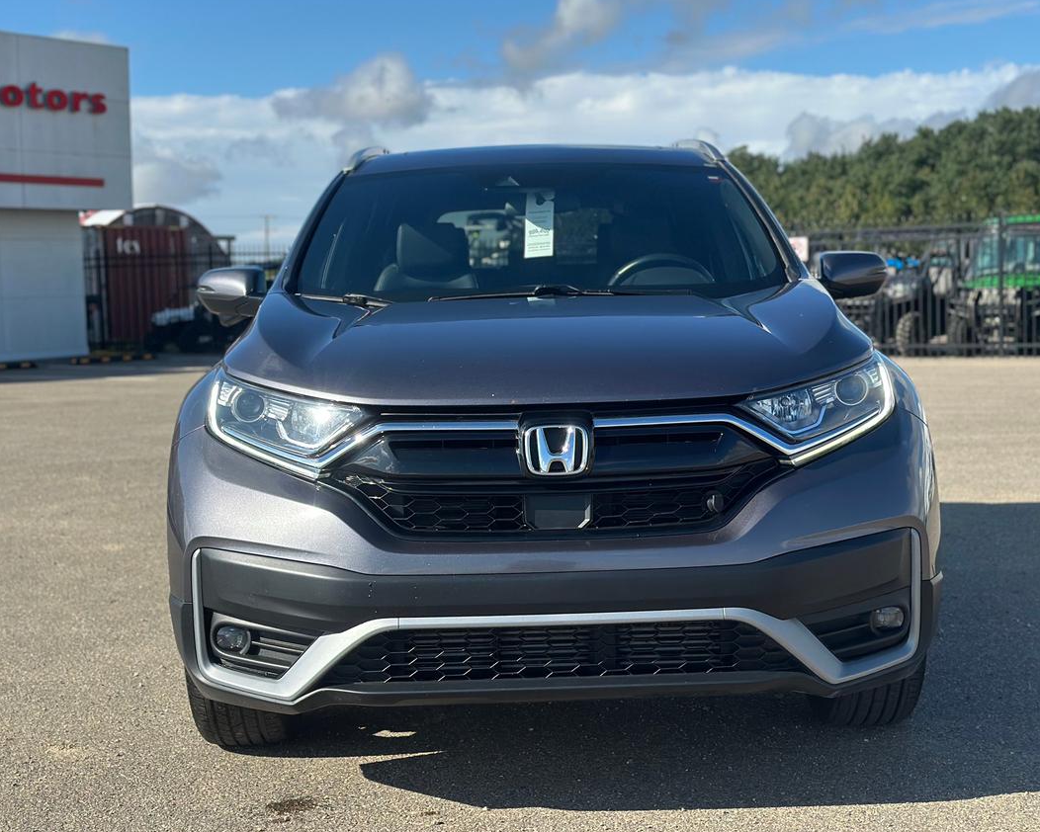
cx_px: 551
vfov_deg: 26.7
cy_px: 399
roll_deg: +2.0
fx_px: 1755
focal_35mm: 57
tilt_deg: -3.9
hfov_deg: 33.0
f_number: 1.78
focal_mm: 6.86
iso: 100
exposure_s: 1/4367
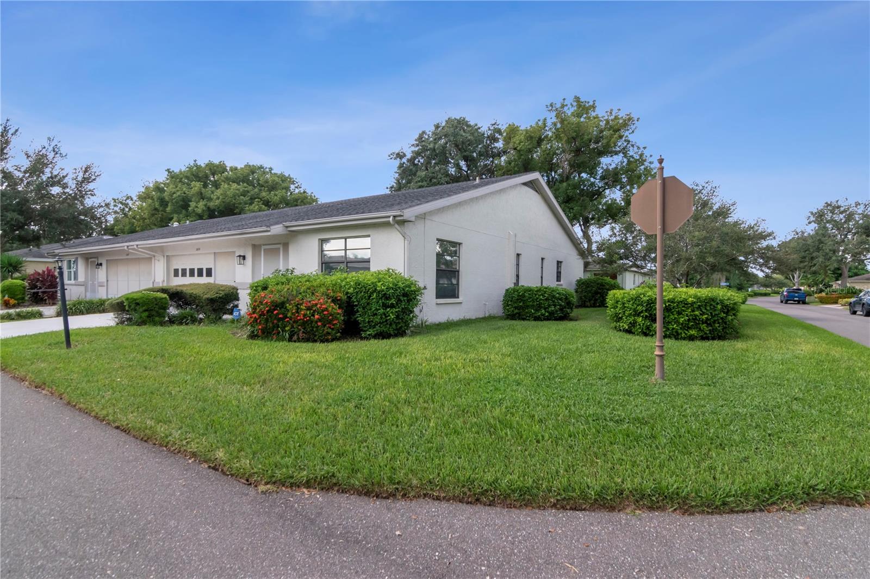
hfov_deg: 95.0
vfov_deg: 72.0
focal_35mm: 16
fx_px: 399
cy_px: 290
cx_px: 435
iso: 800
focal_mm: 11
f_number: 7.1
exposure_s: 1/1600
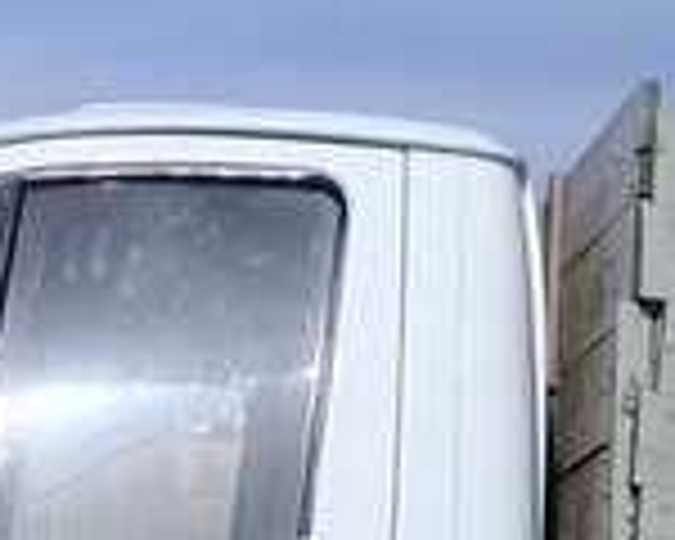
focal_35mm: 133
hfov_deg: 14.0
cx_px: 810
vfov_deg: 10.9
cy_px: 934
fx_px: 2657
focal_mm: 3.3
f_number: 2.2
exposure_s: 1/2242
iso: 50
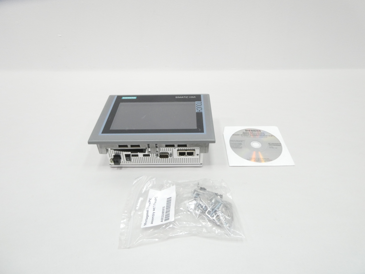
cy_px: 137
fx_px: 253
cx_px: 182
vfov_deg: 56.8
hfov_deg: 71.6
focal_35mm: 24
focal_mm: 4.3
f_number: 3.3
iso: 250
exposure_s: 1/60
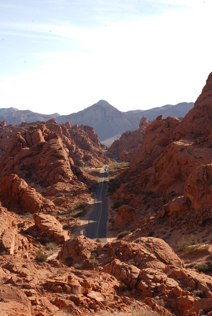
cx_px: 106
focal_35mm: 85
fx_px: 749
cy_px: 158
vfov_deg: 23.9
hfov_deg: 16.1
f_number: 14
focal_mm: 85
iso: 80
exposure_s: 1/50
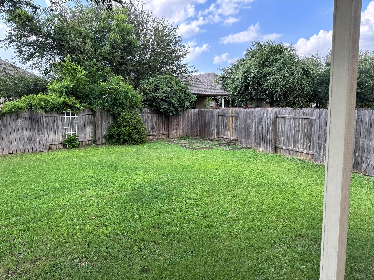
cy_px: 140
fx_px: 259
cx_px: 187
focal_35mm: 24
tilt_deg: -5.3
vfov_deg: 56.8
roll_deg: -1.4
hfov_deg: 71.6
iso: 80
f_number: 1.78
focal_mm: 6.76
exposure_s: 1/544
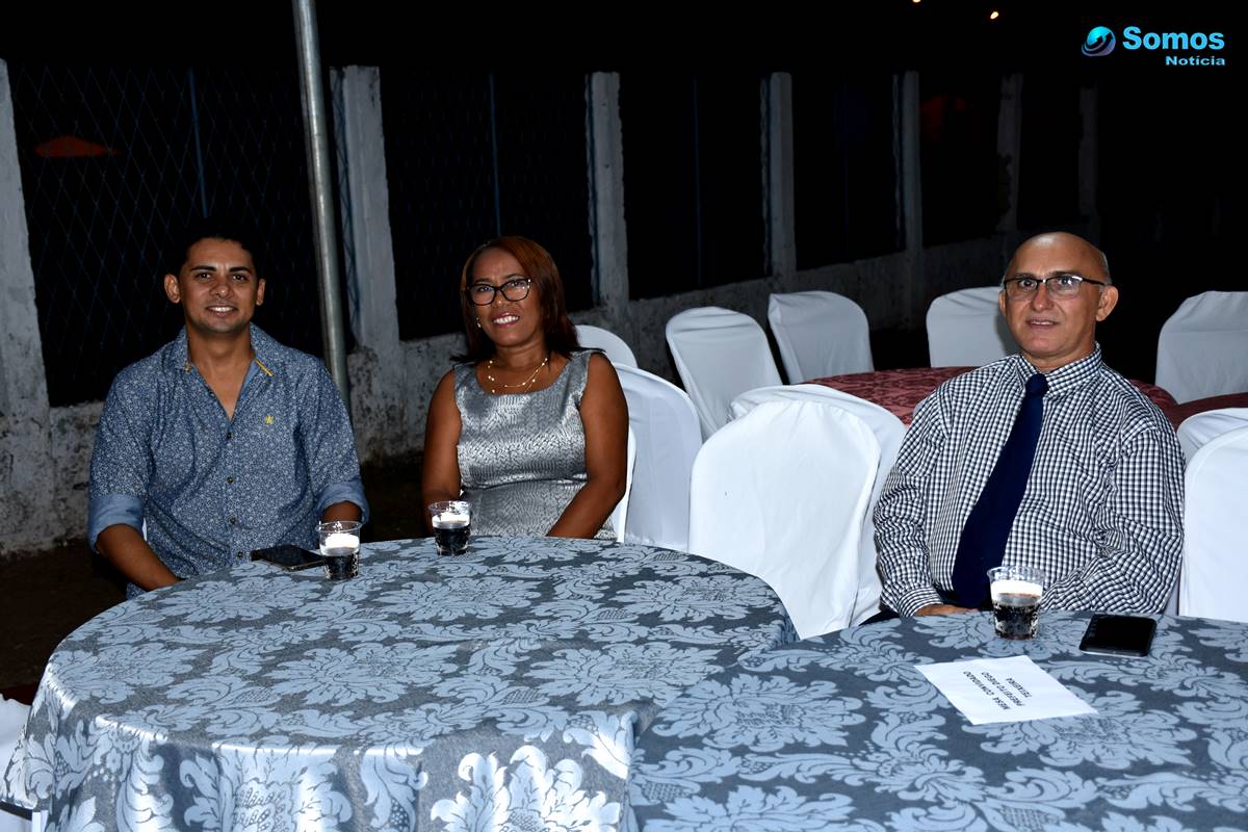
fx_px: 1560
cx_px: 624
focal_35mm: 45
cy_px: 416
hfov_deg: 43.6
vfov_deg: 29.9
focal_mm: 30
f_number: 4
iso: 500
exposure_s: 1/80
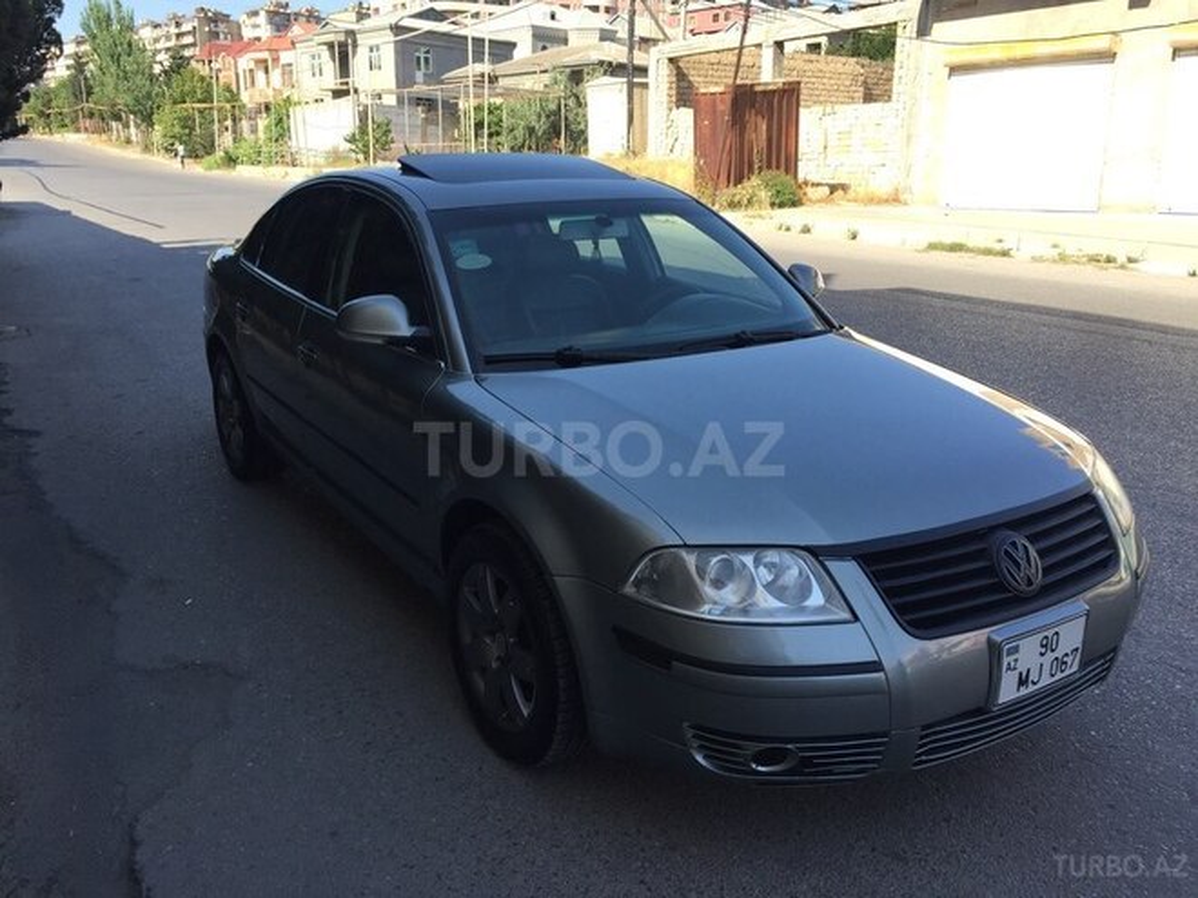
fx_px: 1004
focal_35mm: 29
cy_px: 449
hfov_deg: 61.7
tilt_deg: -12.9
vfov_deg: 48.2
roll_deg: -1.4
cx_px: 599
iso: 32
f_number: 2.2
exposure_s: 1/732
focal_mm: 4.15
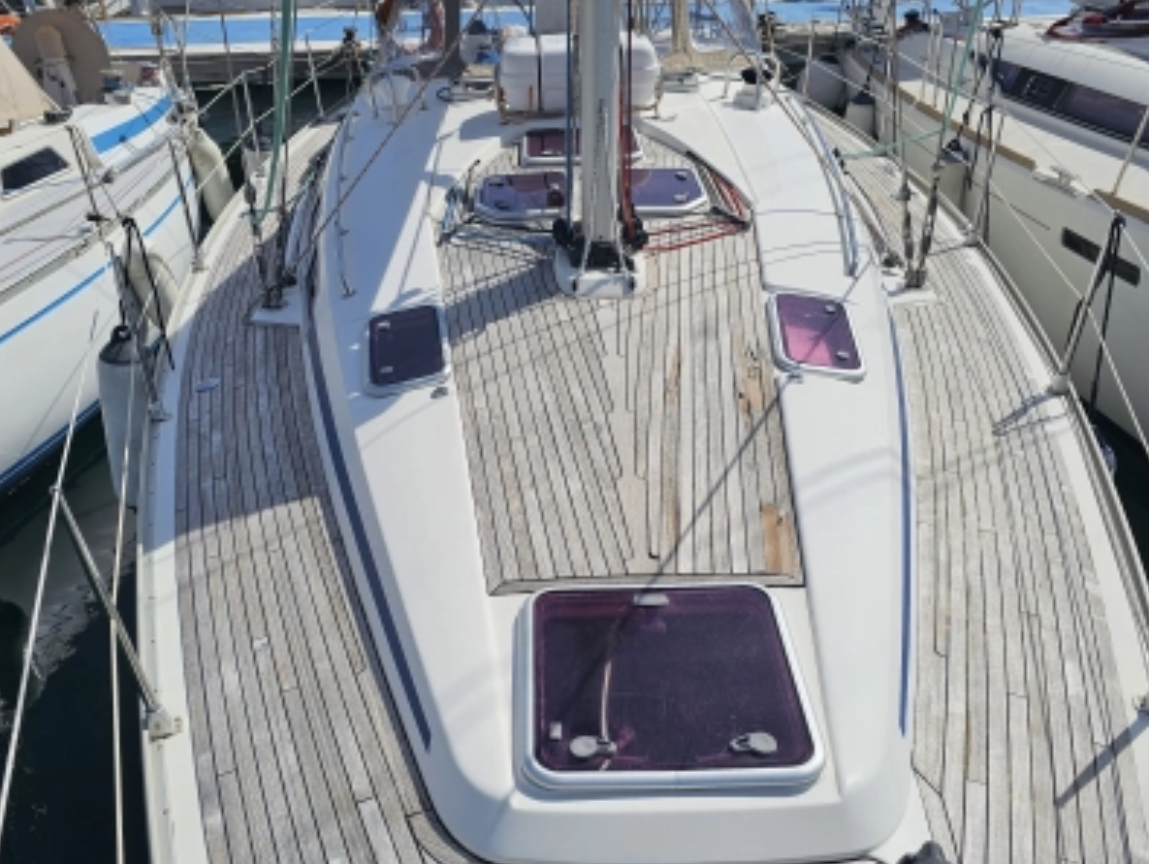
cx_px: 538
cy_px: 502
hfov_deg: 56.7
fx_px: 1063
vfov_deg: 44.1
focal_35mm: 32
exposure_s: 1/1824
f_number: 1.7
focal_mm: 6.3
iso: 10
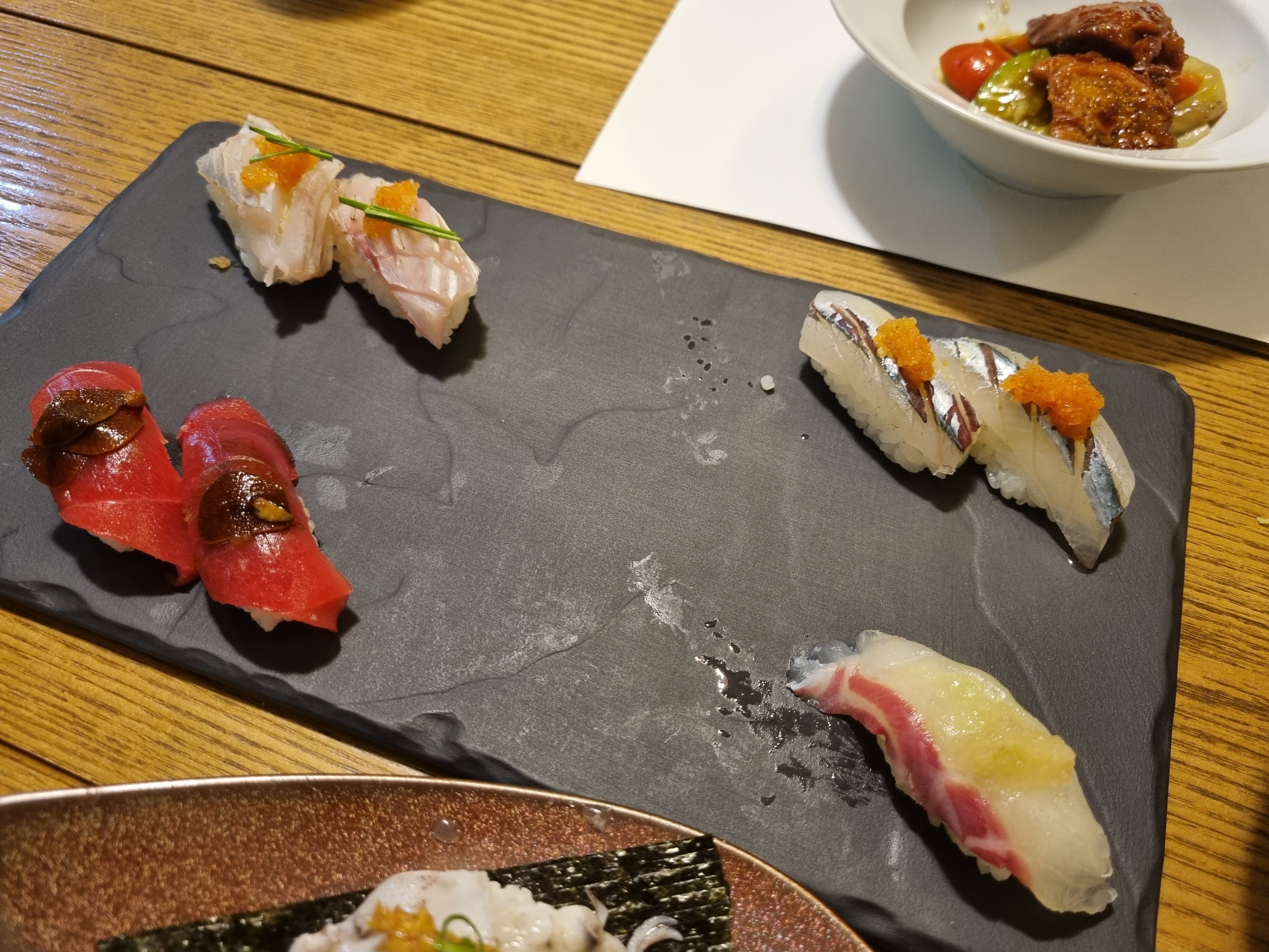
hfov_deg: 67.3
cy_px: 476
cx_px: 634
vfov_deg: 53.1
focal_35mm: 26
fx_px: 953
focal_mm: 5.4
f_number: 1.8
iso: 320
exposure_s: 1/40
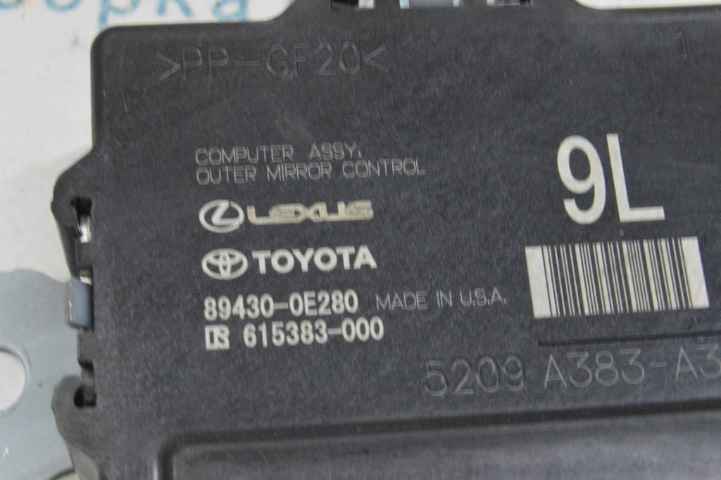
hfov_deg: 24.6
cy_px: 240
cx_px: 360
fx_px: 1651
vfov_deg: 16.5
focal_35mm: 82
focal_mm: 55
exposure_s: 1/20
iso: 6400
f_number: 20
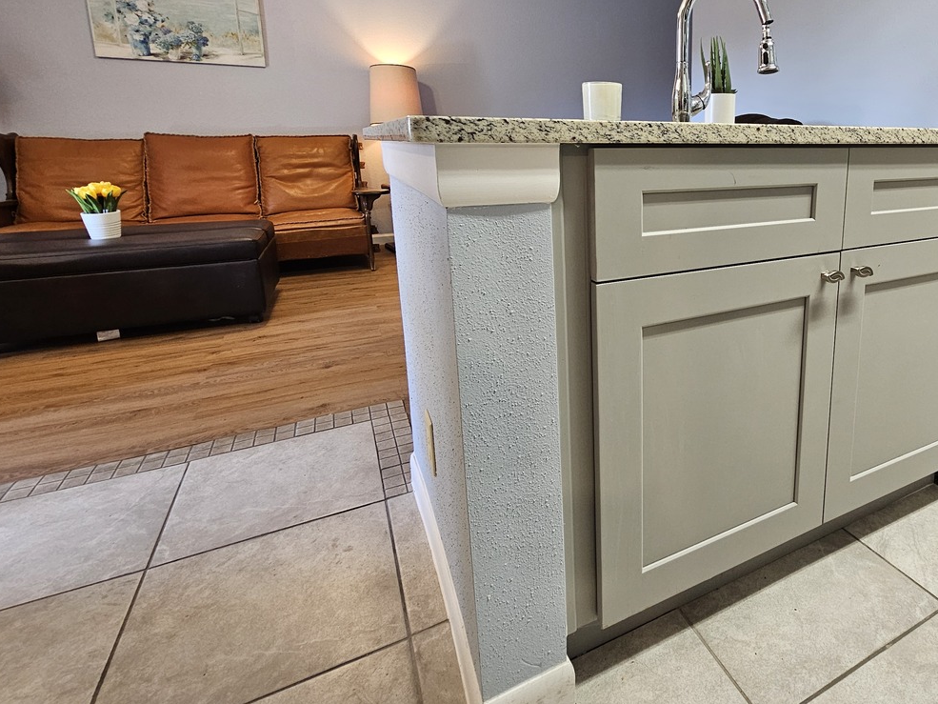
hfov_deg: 80.5
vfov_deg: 67.4
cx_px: 657
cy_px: 254
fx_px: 515
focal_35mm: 19
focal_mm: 2.2
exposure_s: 1/60
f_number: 2.2
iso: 200
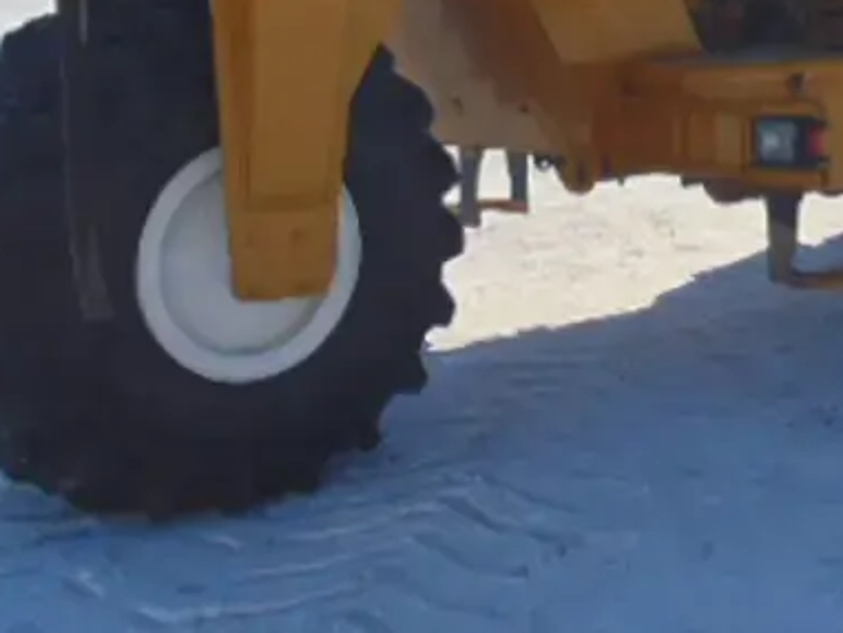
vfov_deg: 22.2
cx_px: 624
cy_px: -31
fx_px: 1535
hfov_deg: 30.2
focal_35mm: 63
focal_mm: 4.5
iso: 80
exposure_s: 1/500
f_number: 7.7
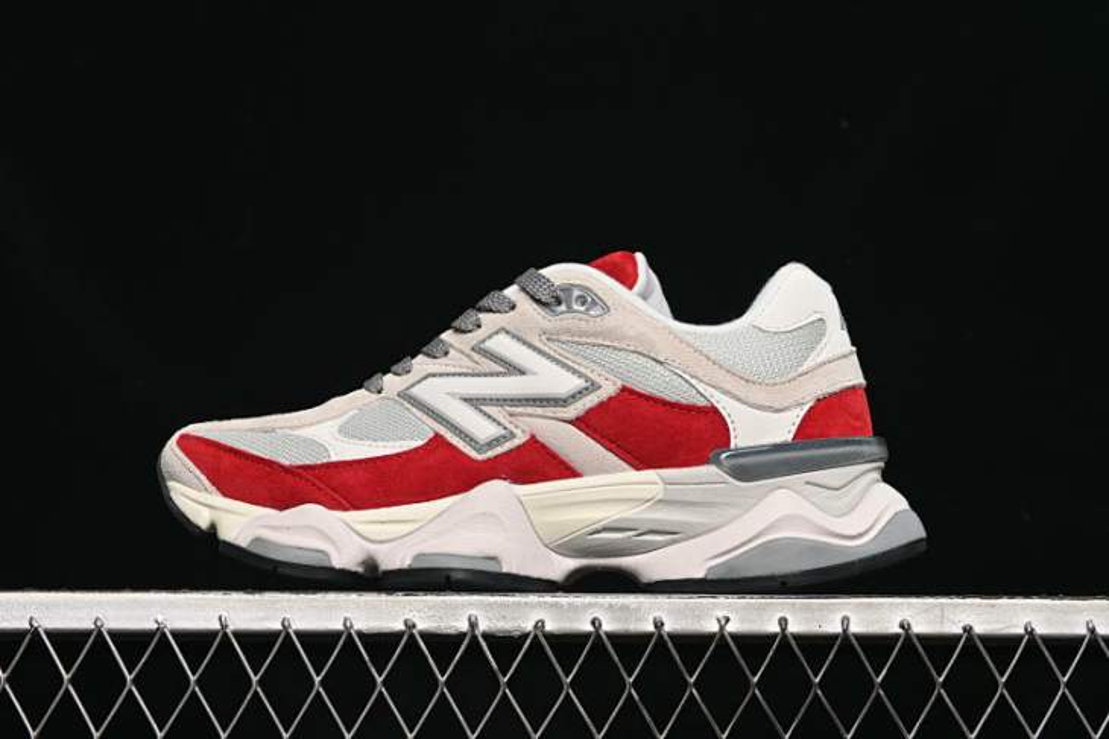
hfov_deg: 27.0
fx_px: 2309
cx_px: 554
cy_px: 370
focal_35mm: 75
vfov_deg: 18.2
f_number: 6.3
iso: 160
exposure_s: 1/60
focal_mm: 50
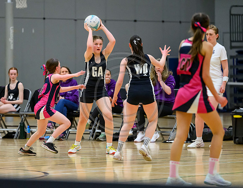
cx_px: 95
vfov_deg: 5.4
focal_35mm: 281
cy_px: 91
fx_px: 1996
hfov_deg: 7.0
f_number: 3.2
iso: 6400
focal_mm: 200
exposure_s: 1/1000
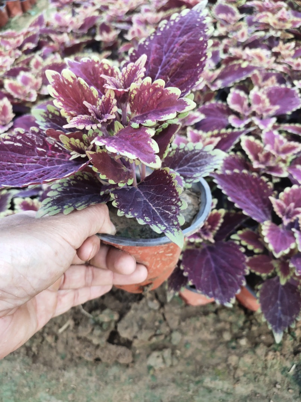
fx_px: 267
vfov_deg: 73.9
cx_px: 150
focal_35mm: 23
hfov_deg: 58.9
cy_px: 201
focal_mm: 4.76
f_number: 1.79
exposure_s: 1/100
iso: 166
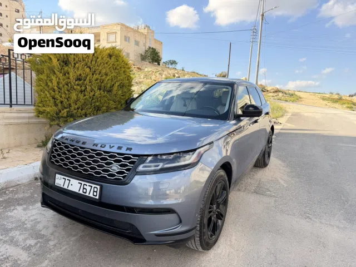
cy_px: 134
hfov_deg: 71.6
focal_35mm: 24
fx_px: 247
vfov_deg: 56.8
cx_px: 178
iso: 100
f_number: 1.78
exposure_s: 1/1618
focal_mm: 6.76
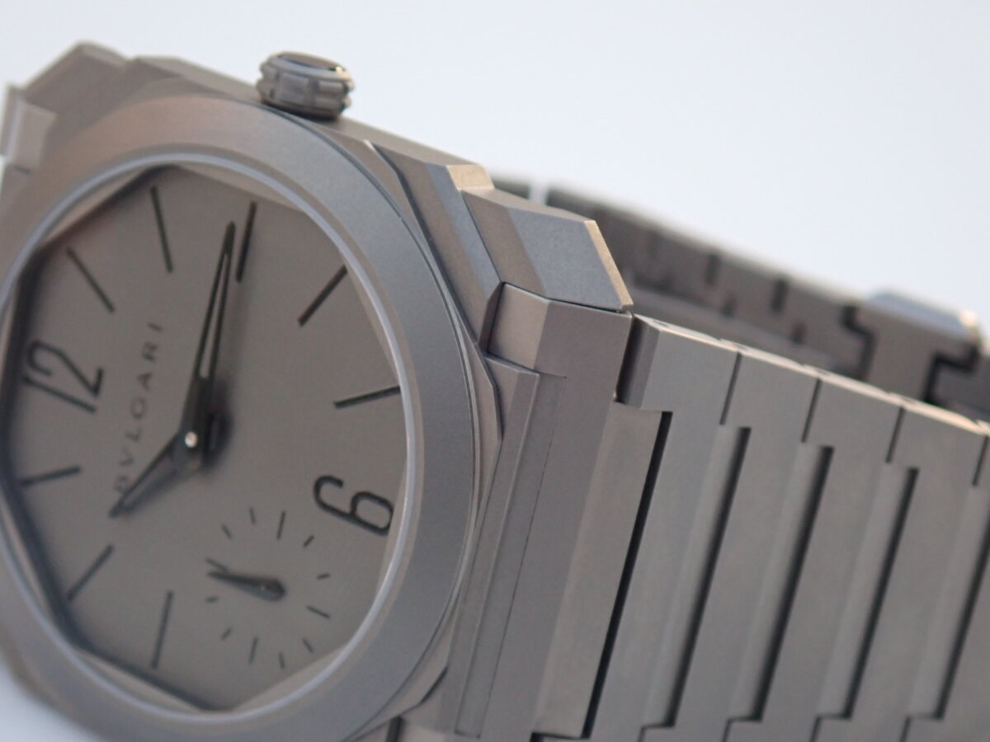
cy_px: 371
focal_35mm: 100
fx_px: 2860
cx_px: 495
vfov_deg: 14.8
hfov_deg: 19.6
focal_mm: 18
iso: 500
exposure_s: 1/100
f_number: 4.9
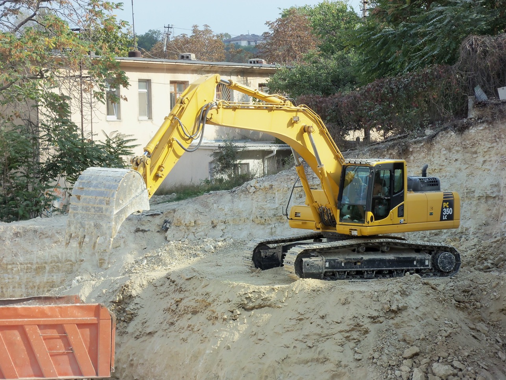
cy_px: 190
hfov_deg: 14.9
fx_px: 1930
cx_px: 253
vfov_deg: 11.2
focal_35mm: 132
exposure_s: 1/250
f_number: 4.7
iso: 80
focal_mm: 23.7
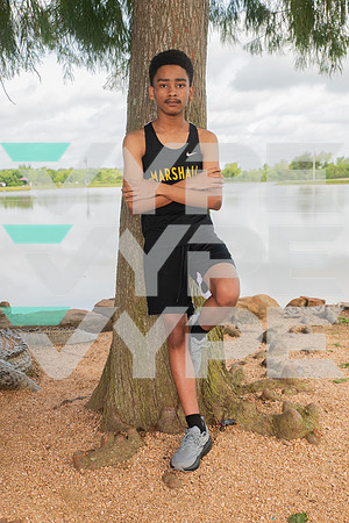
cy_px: 262
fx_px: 640
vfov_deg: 44.5
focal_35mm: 44
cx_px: 174
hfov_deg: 30.5
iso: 320
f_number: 7.1
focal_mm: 44
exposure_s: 1/320
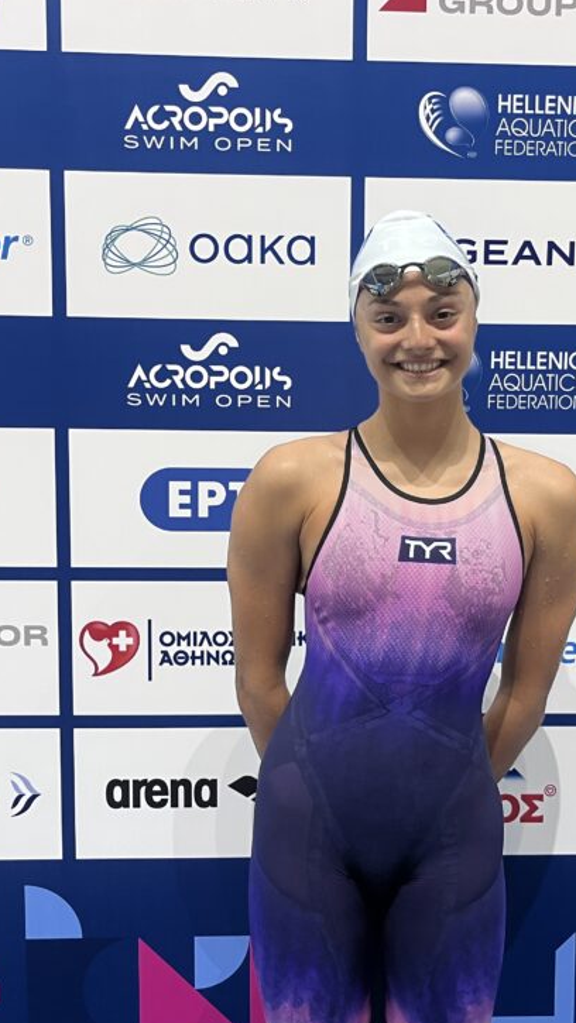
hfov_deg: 29.4
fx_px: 1086
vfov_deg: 50.5
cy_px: 525
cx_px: 412
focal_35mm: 40
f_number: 1.6
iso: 80
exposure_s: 1/50
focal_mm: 5.1
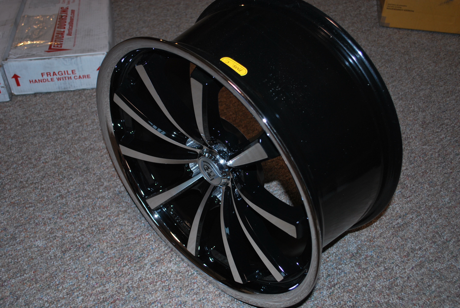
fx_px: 473
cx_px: 226
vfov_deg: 36.0
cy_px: 156
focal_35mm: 37
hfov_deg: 51.8
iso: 200
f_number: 4.2
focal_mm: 24
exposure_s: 1/60
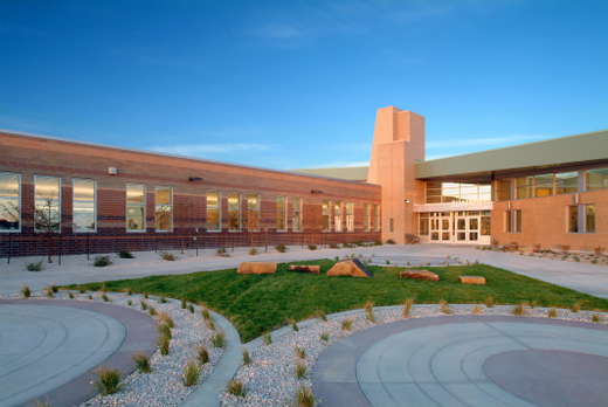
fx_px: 355
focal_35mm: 21
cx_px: 304
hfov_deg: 81.1
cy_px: 204
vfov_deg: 59.6
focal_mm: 14
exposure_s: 1/3
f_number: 22
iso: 100
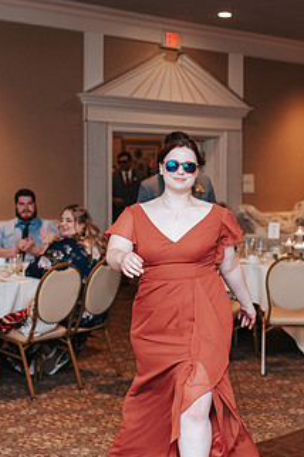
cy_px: 239
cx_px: 172
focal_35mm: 74
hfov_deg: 18.4
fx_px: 937
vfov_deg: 27.3
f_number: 2.8
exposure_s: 1/160
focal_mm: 35
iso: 1000
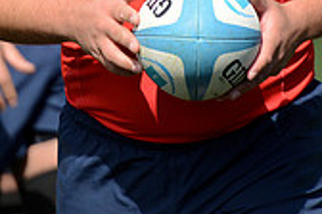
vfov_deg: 1.5
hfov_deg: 2.2
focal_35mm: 930
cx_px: 126
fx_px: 8318
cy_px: -133
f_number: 4
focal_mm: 270
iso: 400
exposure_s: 1/1600
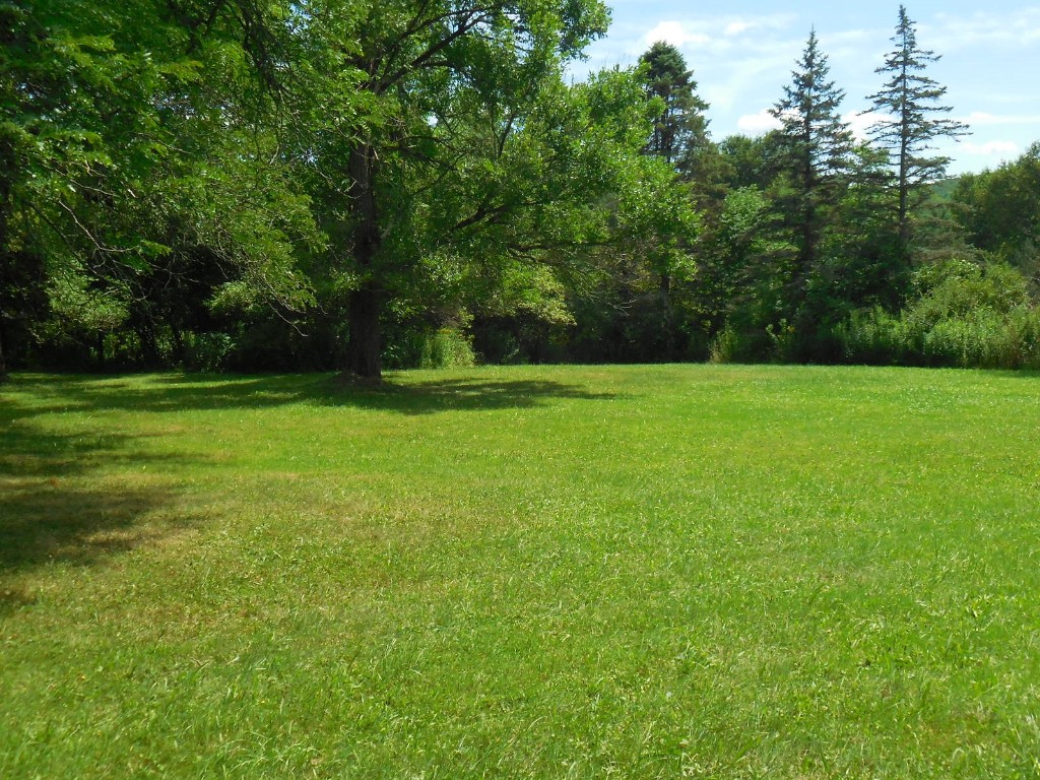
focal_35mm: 39
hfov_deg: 47.9
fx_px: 1172
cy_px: 390
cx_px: 520
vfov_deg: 36.8
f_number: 12.7
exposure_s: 1/200
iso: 400
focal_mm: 6.9
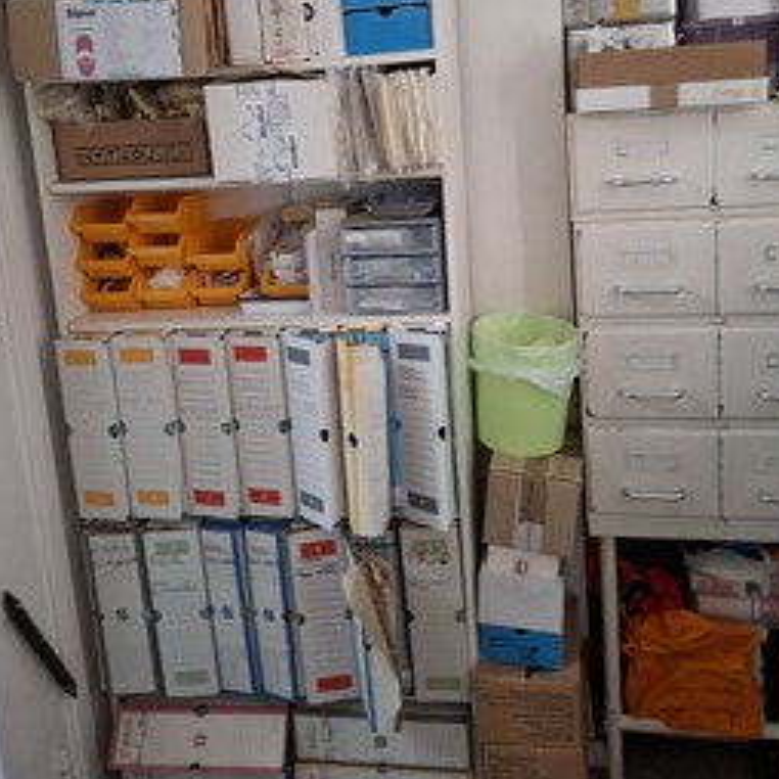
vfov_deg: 50.9
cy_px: 219
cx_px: 432
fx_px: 789
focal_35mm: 31
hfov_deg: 52.4
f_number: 1.8
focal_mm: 5.54
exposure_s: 1/25
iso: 640
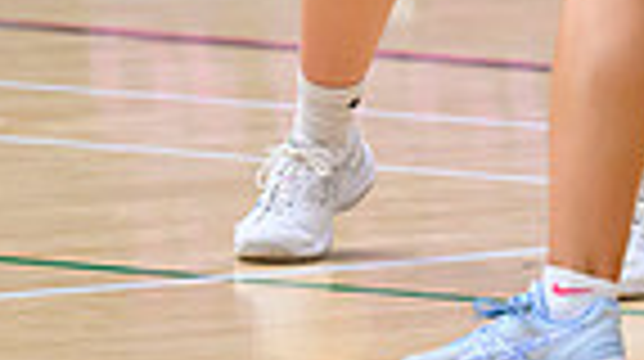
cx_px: 528
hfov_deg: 2.2
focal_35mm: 990
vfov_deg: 1.2
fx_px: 16883
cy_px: -608
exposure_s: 1/1250
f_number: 3.2
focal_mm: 200
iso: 3200
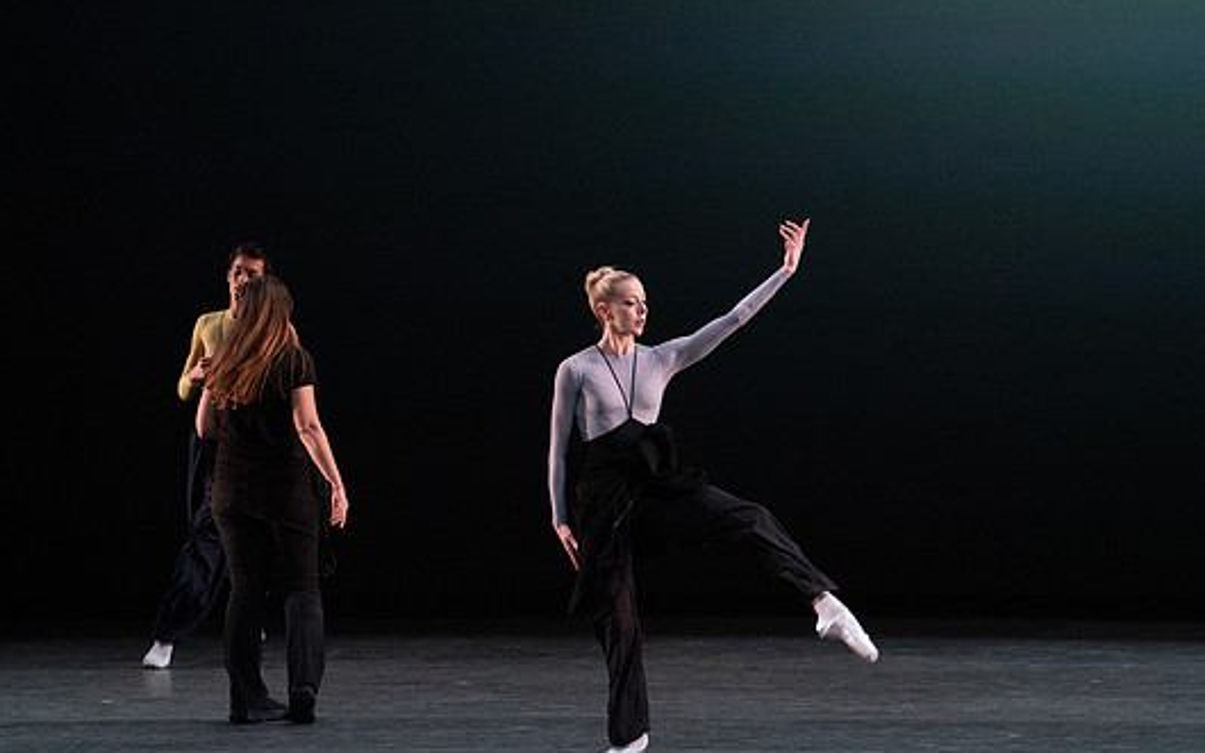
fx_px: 7322
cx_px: 634
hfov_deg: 9.4
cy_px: 376
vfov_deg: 5.9
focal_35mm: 223
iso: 12800
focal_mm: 200
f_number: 8
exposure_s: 1/500
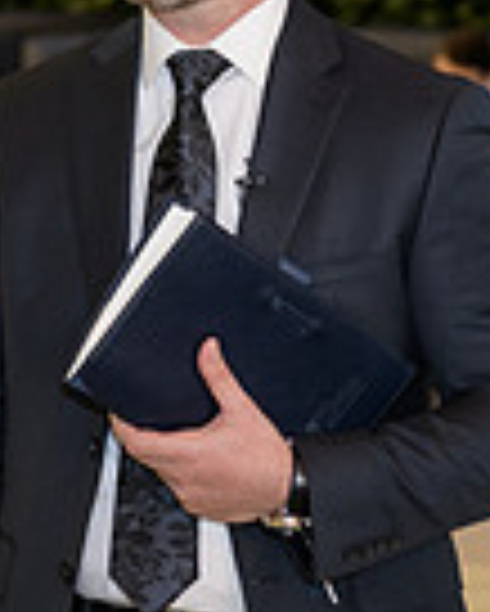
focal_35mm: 232
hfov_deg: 6.7
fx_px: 4201
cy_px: 25
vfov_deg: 8.3
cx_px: 99
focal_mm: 58
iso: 400
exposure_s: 1/125
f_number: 3.2
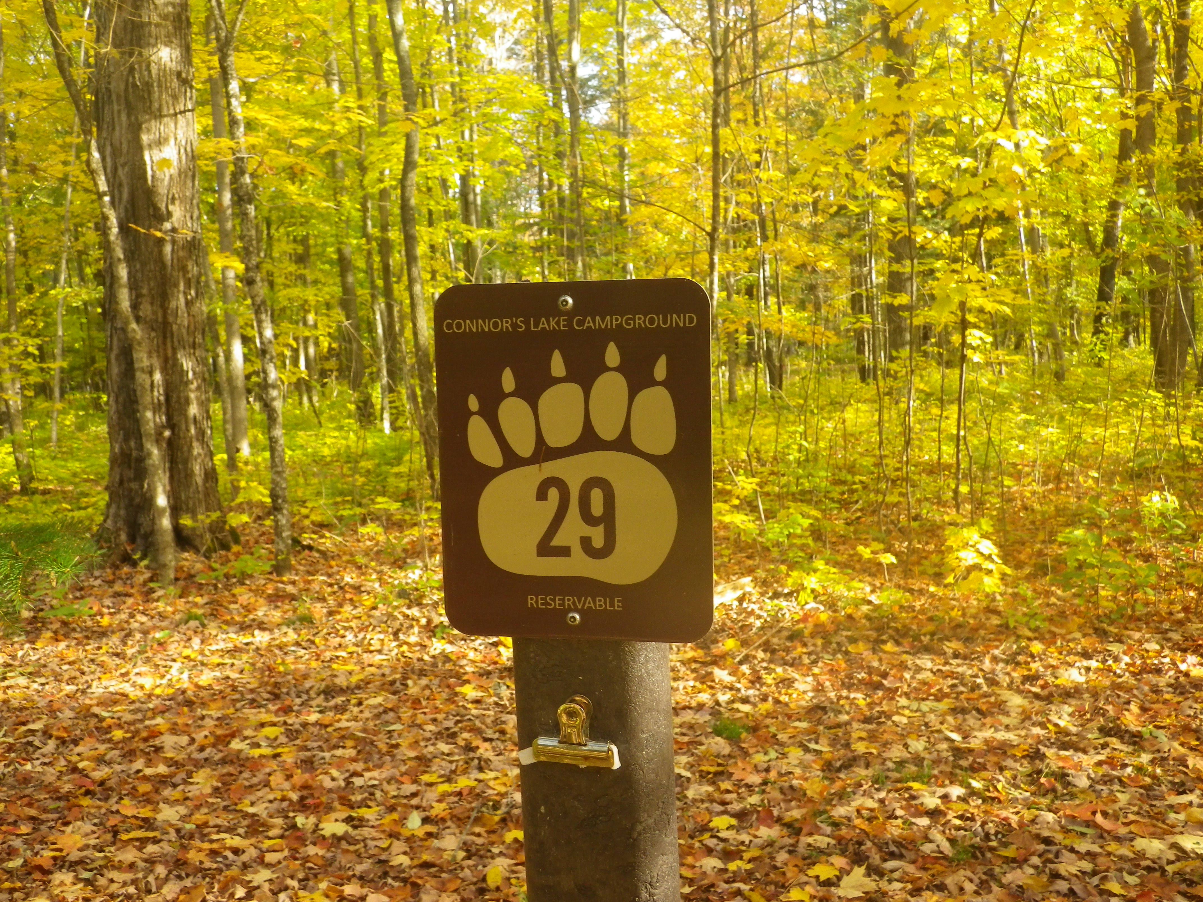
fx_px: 1182
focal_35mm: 34
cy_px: 451
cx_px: 602
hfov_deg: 54.0
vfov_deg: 41.8
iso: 125
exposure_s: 1/50
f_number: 3.8
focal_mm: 6.1
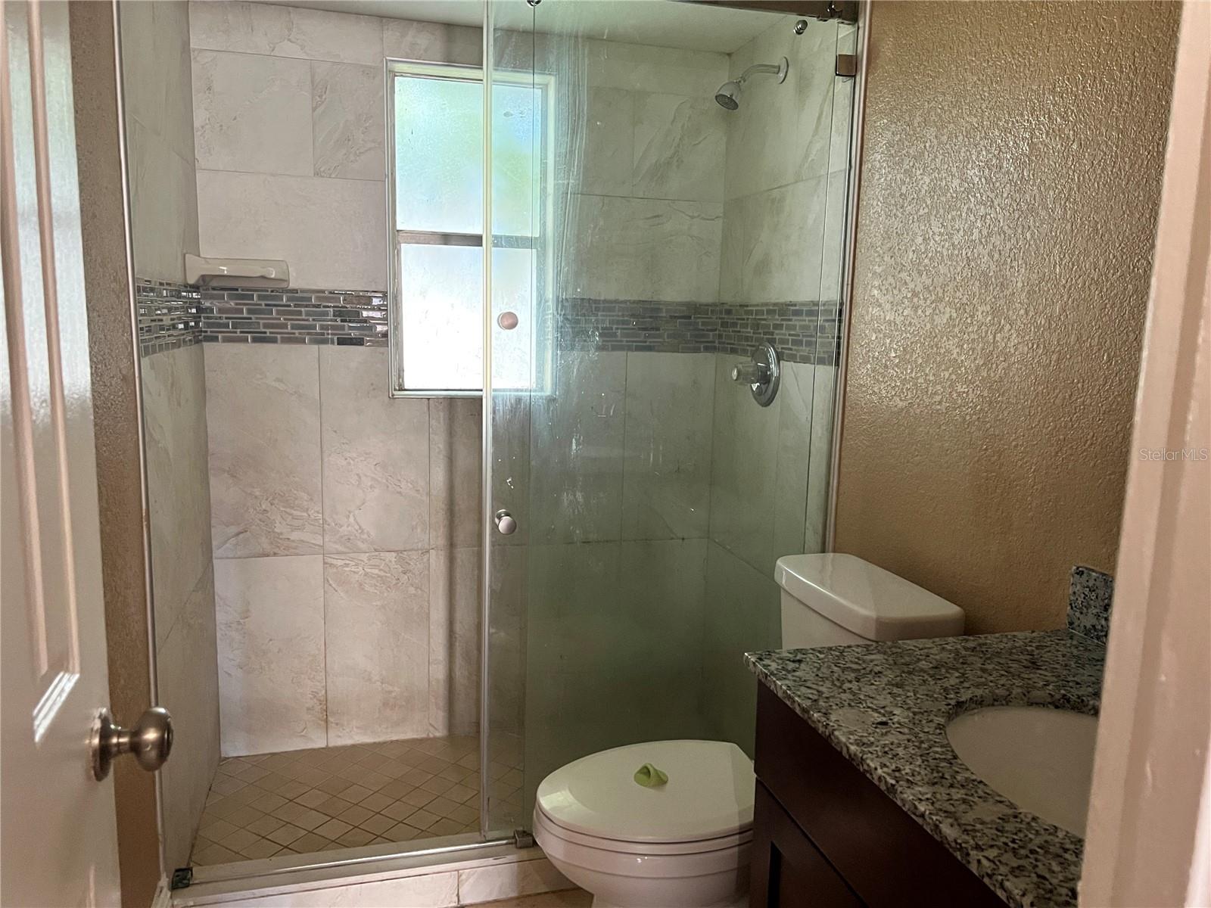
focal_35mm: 26
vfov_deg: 53.1
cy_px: 454
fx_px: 910
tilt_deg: -10.3
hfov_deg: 67.3
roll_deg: -1.7
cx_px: 606
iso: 500
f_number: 1.5
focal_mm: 5.7
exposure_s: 1/60
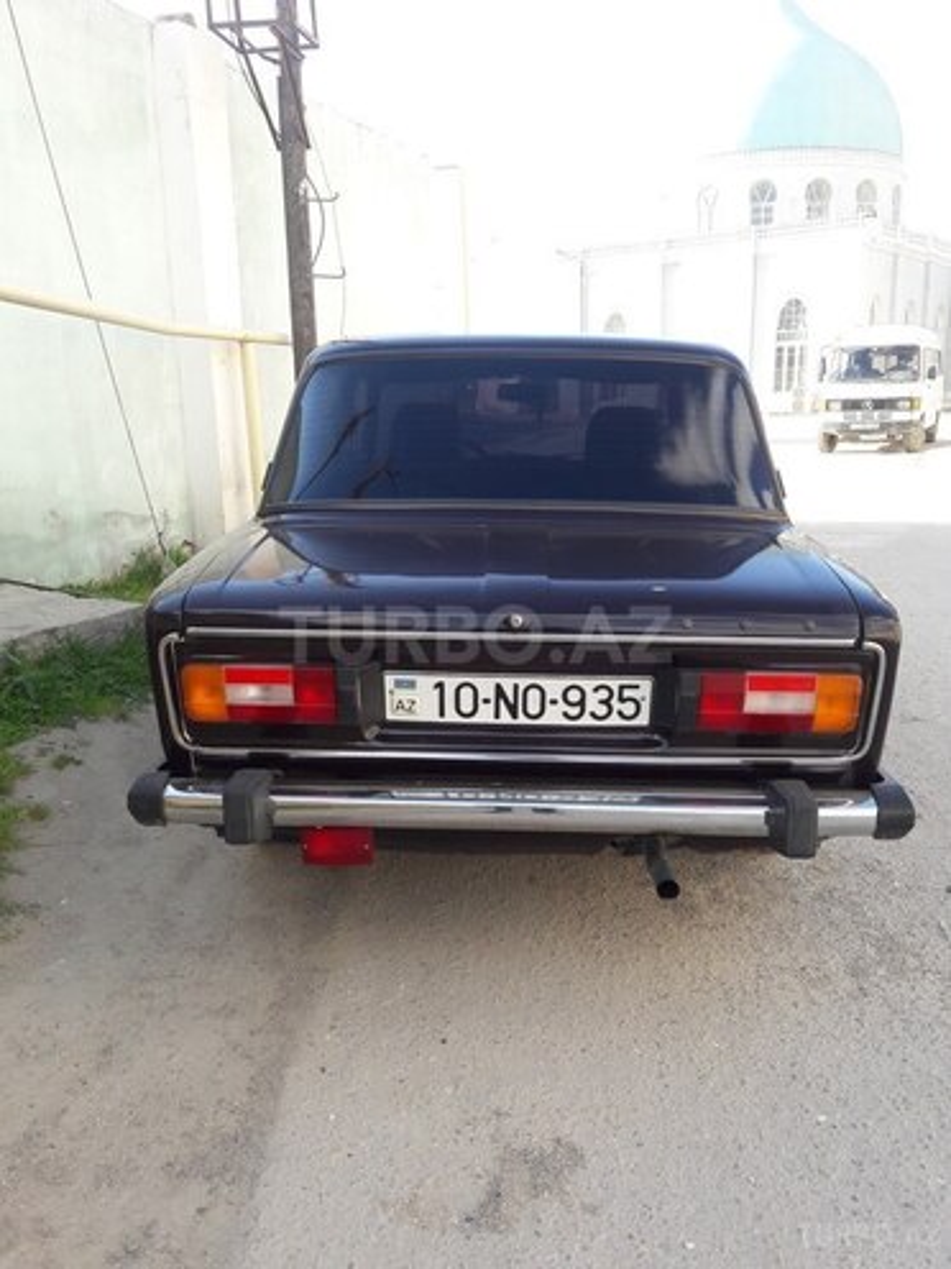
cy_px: 634
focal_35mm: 28
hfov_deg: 49.7
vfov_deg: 63.4
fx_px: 1026
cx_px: 476
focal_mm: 3.7
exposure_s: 1/287
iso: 40
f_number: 1.9
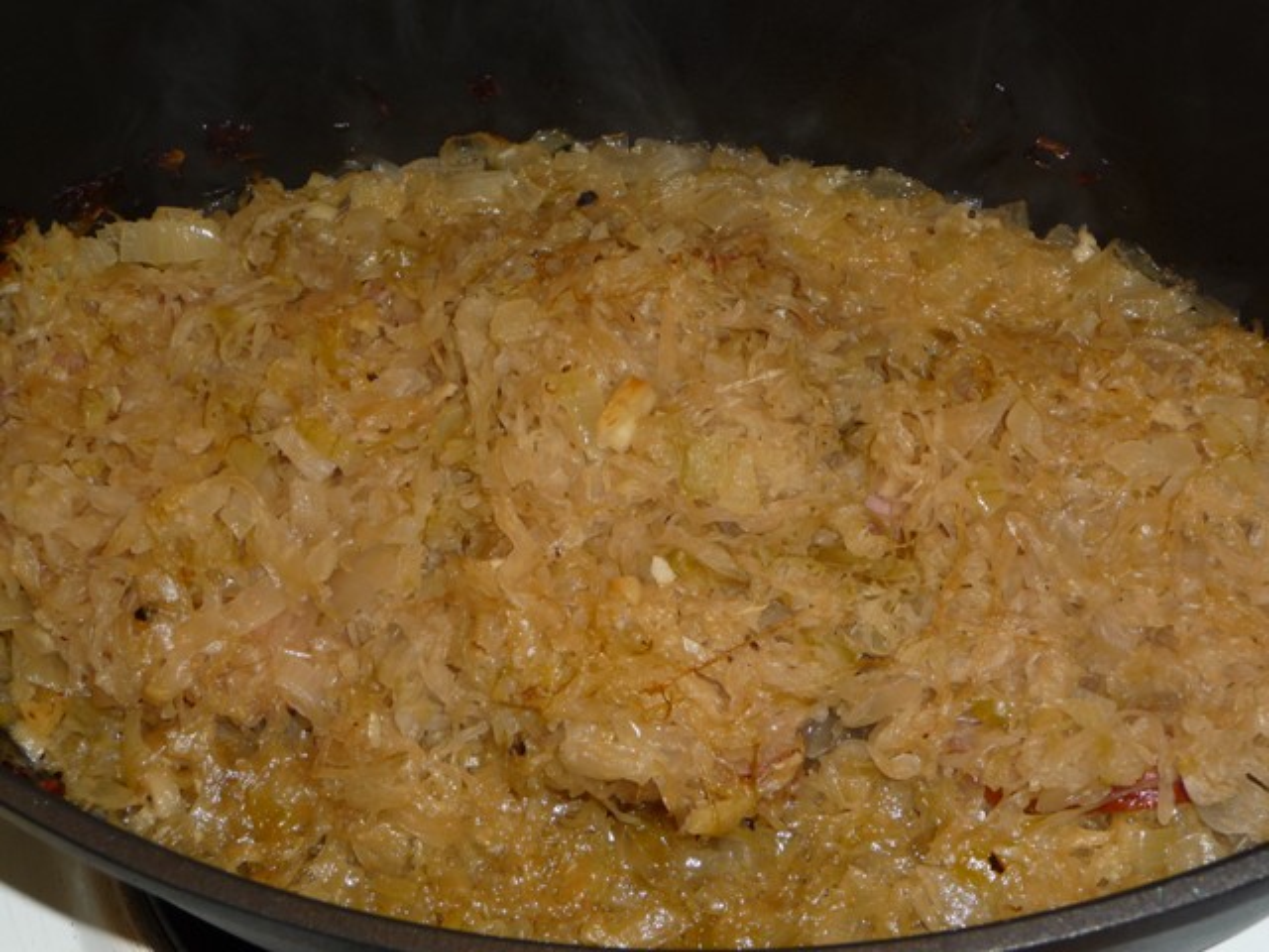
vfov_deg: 23.7
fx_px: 2273
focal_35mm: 62
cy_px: 476
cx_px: 634
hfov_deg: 31.2
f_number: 4.5
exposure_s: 1/30
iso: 100
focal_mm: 10.5
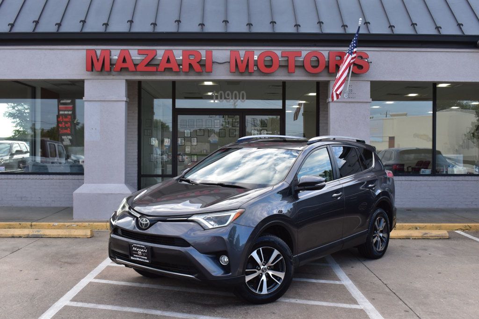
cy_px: 160
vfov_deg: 31.9
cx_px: 240
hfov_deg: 46.4
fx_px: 559
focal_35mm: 42
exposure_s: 1/160
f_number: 9
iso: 400
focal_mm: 28
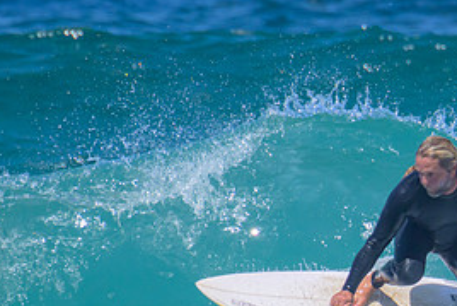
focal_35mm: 2357
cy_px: 311
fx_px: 29936
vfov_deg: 0.6
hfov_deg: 0.9
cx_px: 540
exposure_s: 1/2000
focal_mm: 800
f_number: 11
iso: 720
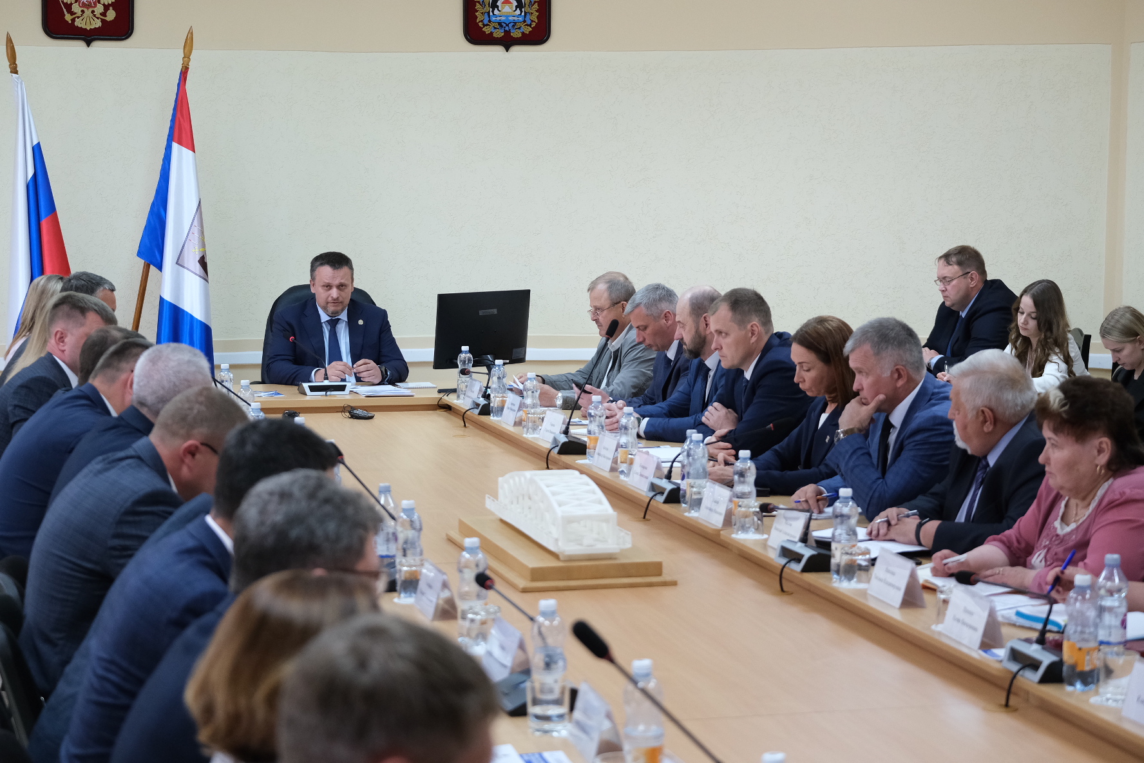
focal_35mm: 75
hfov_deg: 27.0
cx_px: 572
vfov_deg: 18.2
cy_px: 382
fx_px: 2383
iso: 1600
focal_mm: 50
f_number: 2.8
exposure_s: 1/250
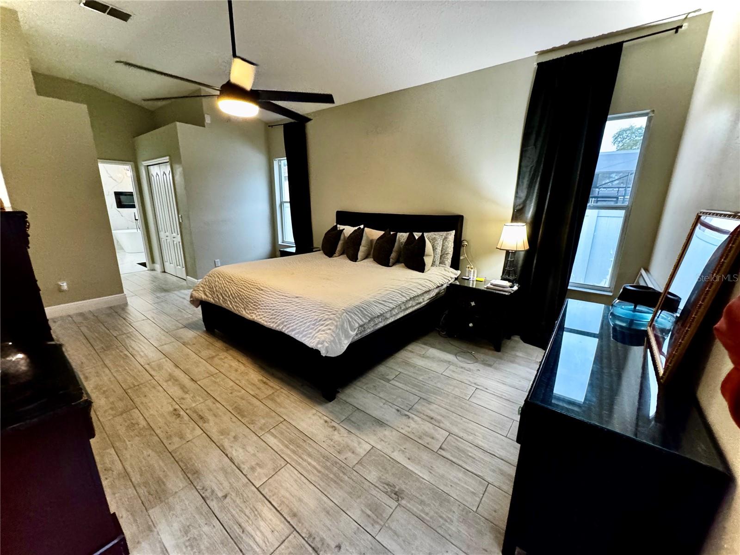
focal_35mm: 14
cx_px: 370
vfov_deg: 85.7
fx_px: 299
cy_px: 278
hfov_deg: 102.1
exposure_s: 1/60
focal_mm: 2.22
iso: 640
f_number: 2.2
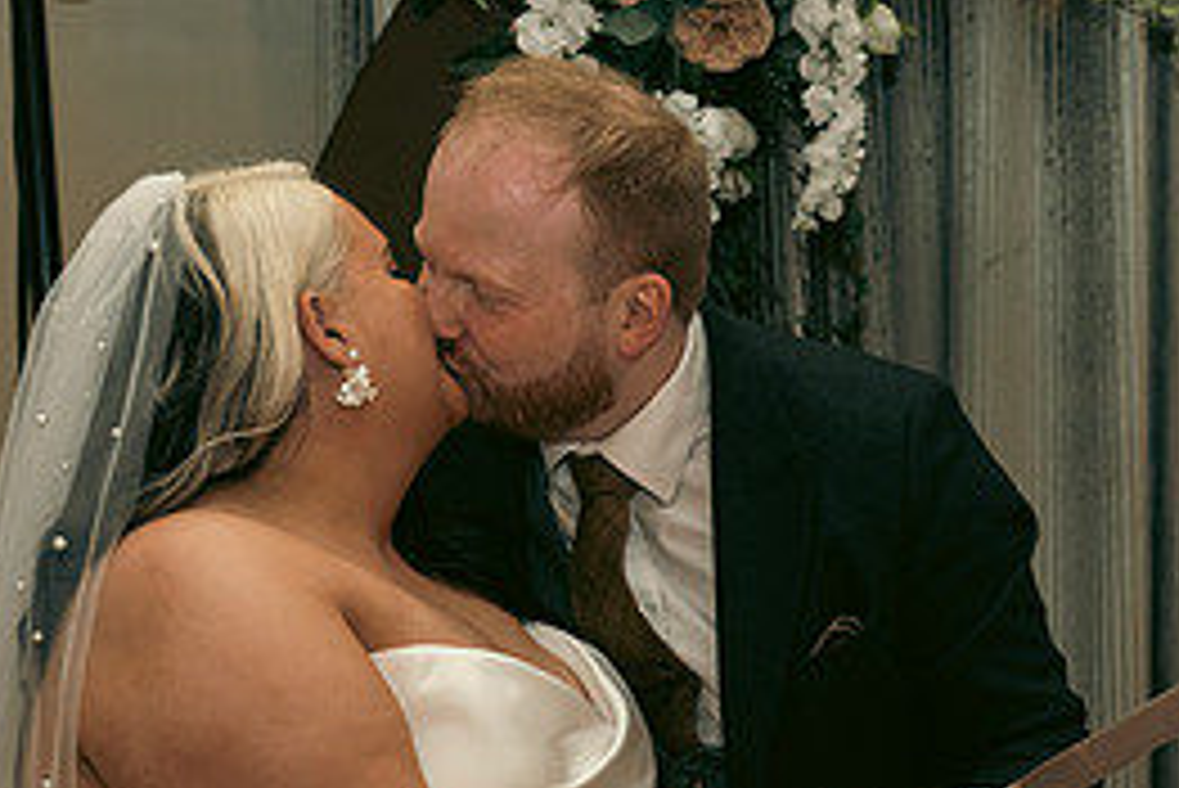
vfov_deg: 18.3
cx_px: 1017
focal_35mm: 73
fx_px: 2392
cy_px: 759
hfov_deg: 26.9
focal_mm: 33
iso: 2500
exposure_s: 1/160
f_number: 3.5
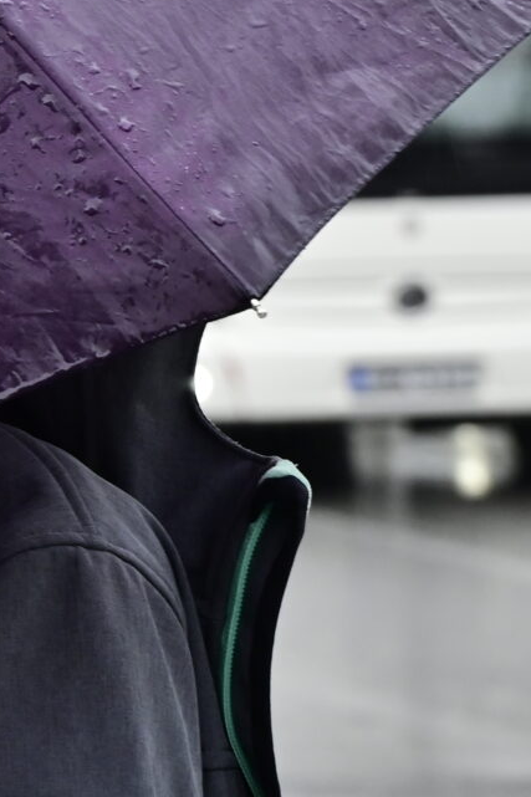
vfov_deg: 5.2
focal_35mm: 399
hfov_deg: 3.4
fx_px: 8832
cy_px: 155
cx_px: -66
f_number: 10
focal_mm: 100
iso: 640
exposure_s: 1/100
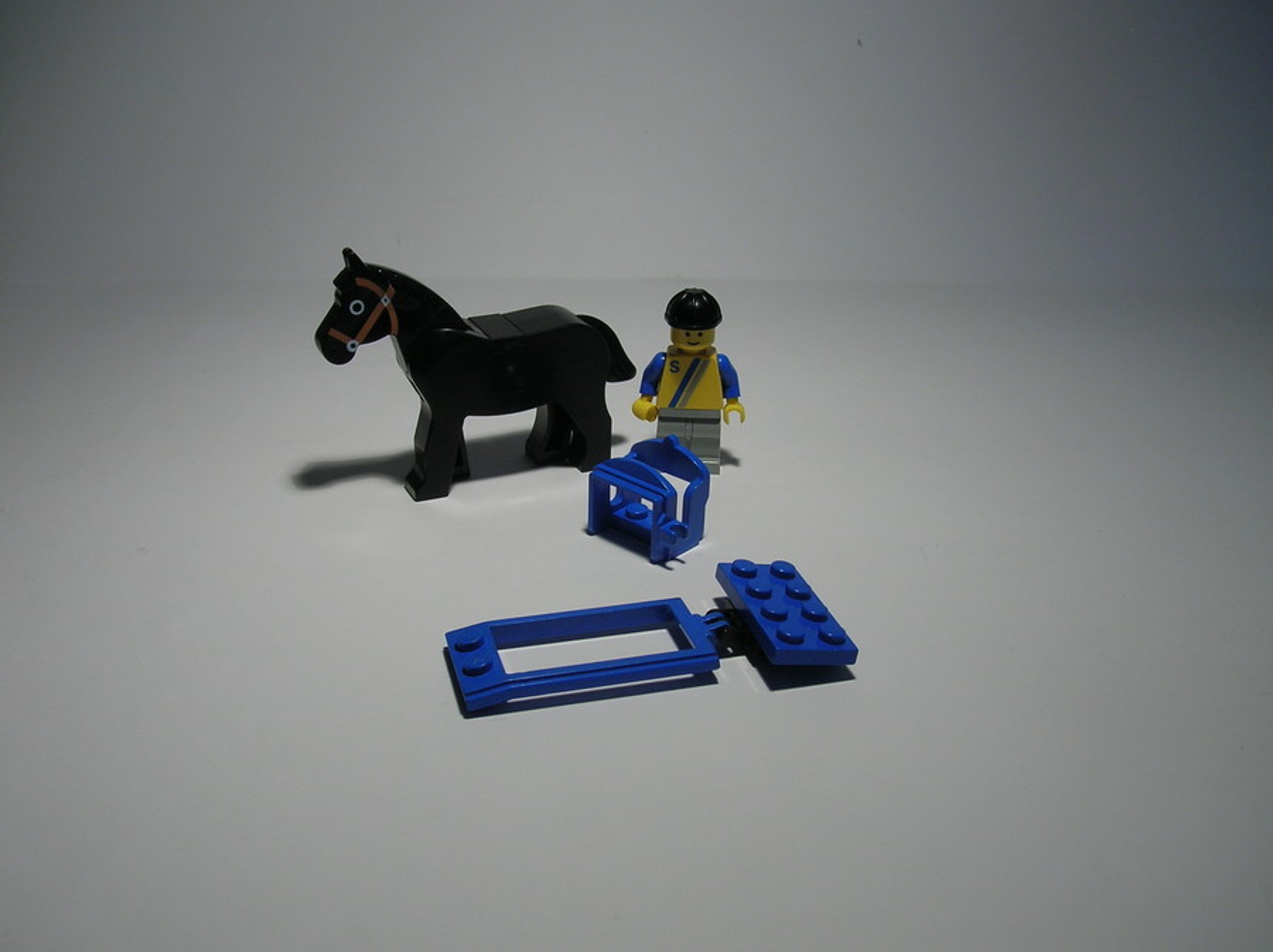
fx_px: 1249
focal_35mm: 34
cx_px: 636
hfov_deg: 54.0
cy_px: 476
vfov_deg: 41.7
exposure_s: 1/28.3
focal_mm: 5.7
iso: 50
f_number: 4.9
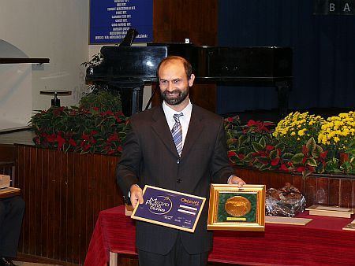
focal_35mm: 75
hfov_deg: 26.0
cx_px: 178
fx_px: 770
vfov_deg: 19.7
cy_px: 133
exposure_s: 1/30
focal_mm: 11.4
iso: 100
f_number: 4
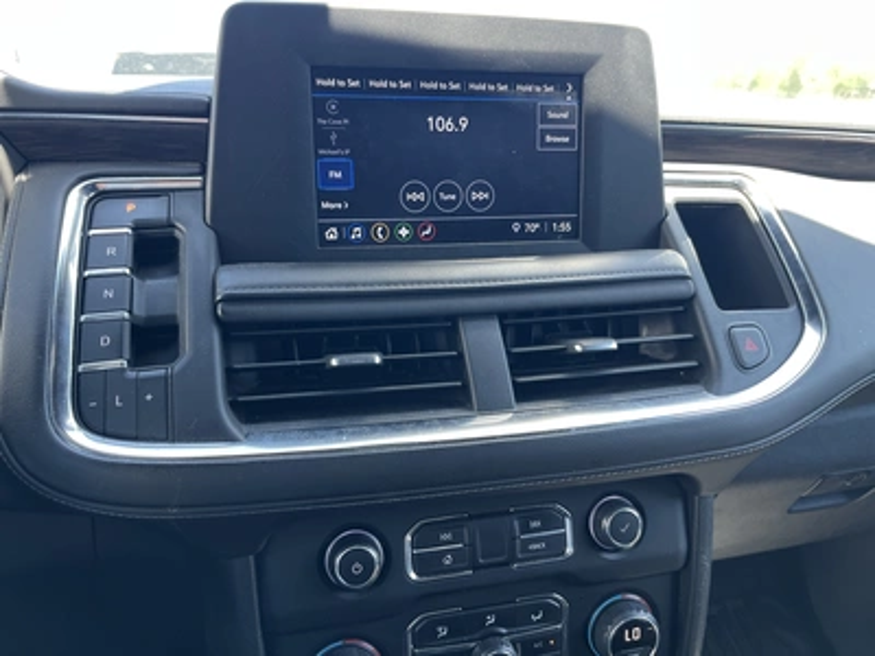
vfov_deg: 53.1
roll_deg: +0.3
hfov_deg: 67.3
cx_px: 438
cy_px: 328
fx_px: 657
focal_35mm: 26
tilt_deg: -17.7
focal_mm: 5.1
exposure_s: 1/121
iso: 100
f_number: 1.6
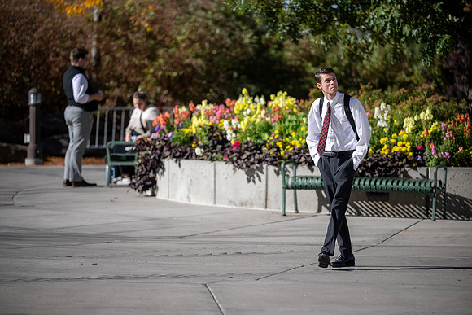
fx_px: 2623
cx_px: 236
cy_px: 158
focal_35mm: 200
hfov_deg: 10.3
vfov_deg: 6.9
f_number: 2.8
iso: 100
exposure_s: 1/2000
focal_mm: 200
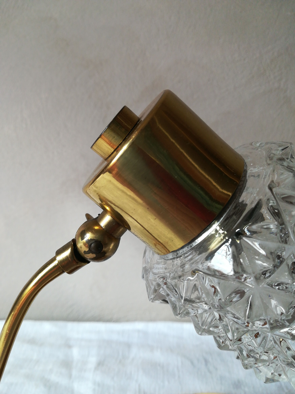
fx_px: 295
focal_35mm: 26
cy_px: 197
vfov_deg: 67.3
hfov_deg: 53.1
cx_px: 148
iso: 100
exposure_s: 1/40
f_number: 2.2
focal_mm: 3.83
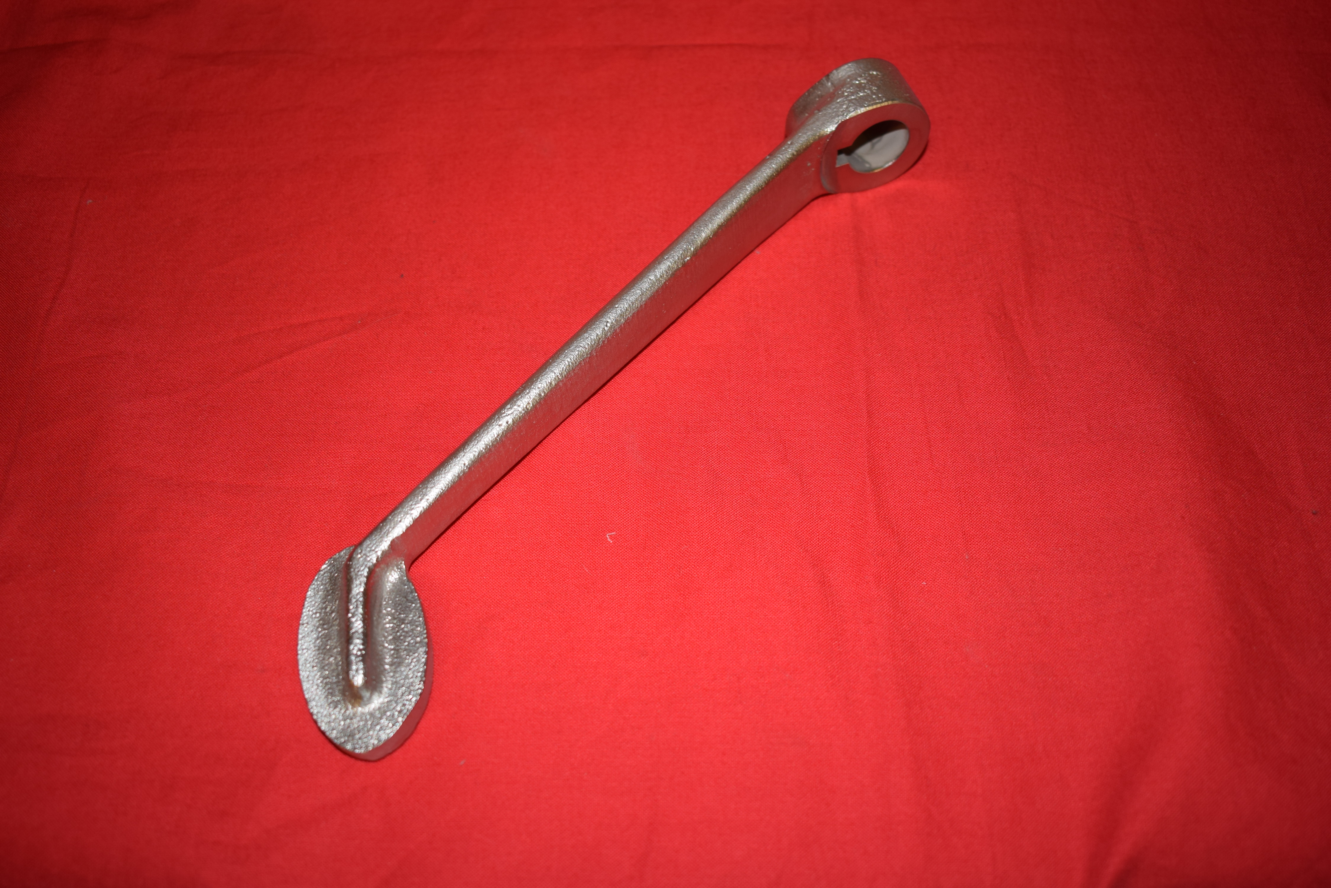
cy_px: 444
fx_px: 1387
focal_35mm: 38
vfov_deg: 35.5
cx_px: 666
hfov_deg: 51.3
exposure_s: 1/60
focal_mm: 25
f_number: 4
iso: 250
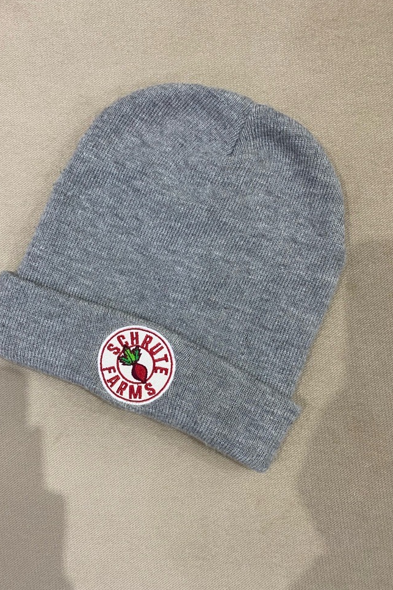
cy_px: 293
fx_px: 458
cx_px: 172
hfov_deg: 46.3
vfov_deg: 65.5
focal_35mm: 28
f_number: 1.8
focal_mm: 4.25
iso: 200
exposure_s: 1/50
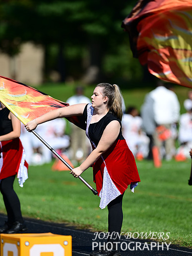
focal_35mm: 326
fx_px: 2410
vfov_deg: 6.1
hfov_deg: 4.6
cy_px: 133
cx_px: 96
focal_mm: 300
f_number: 2.8
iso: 64
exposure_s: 1/1600
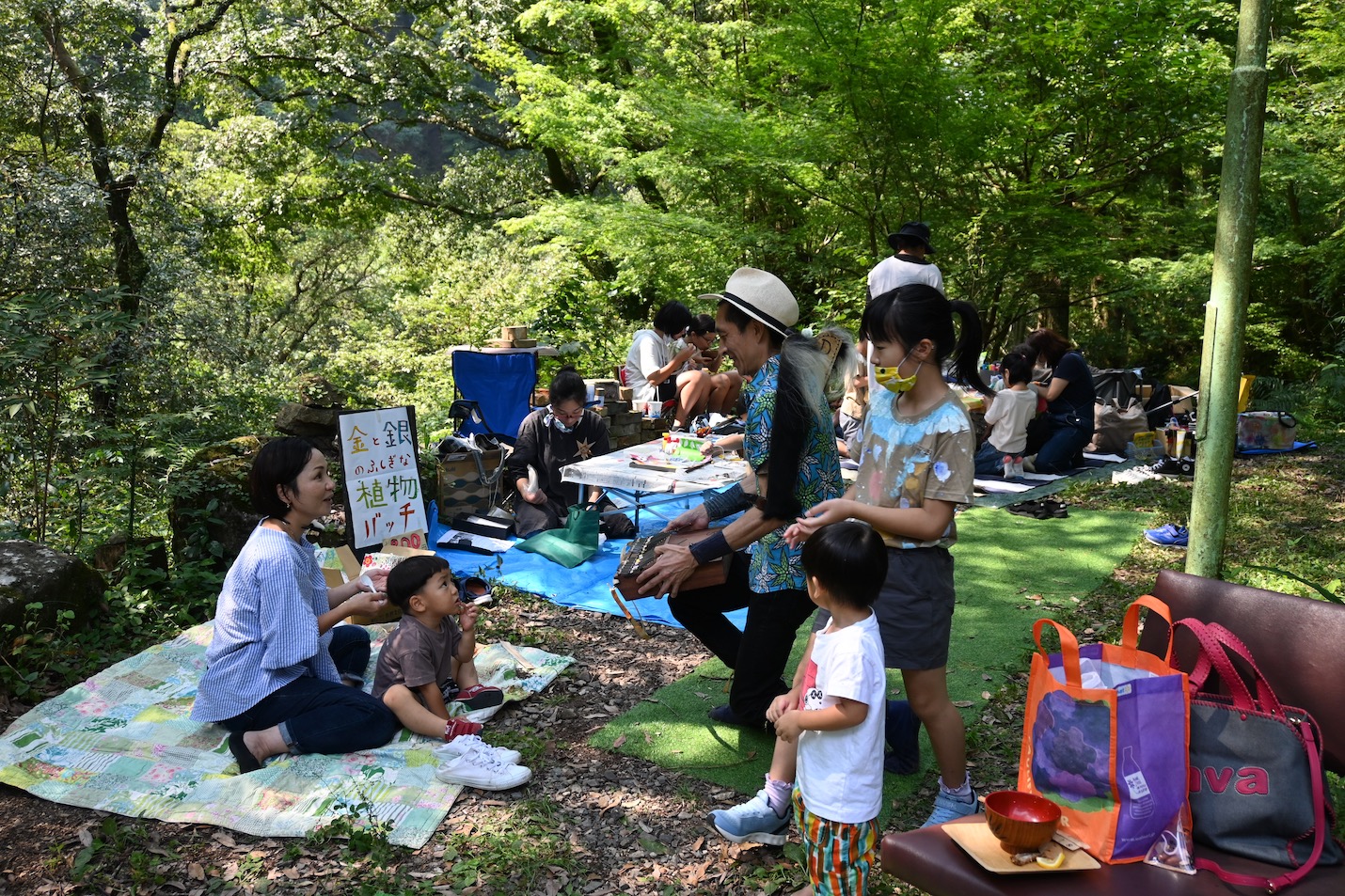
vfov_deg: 39.1
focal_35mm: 34
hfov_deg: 56.2
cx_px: 672
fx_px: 1261
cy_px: 448
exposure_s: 1/250
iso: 250
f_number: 4
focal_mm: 22.5
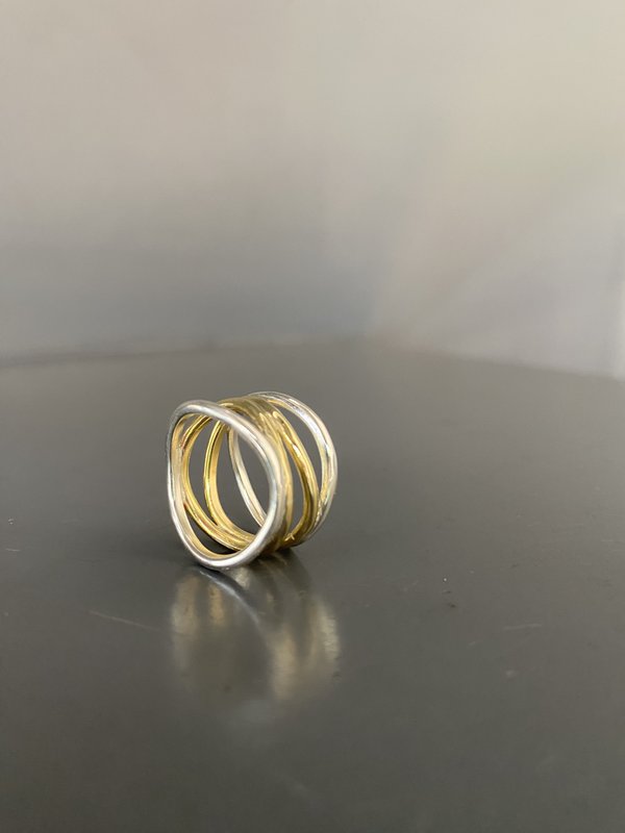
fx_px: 626
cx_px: 312
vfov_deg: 67.3
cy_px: 416
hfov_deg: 53.1
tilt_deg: -9.8
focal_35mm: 26
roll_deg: -1.3
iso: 250
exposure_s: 1/60
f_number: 1.8
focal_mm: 4.25
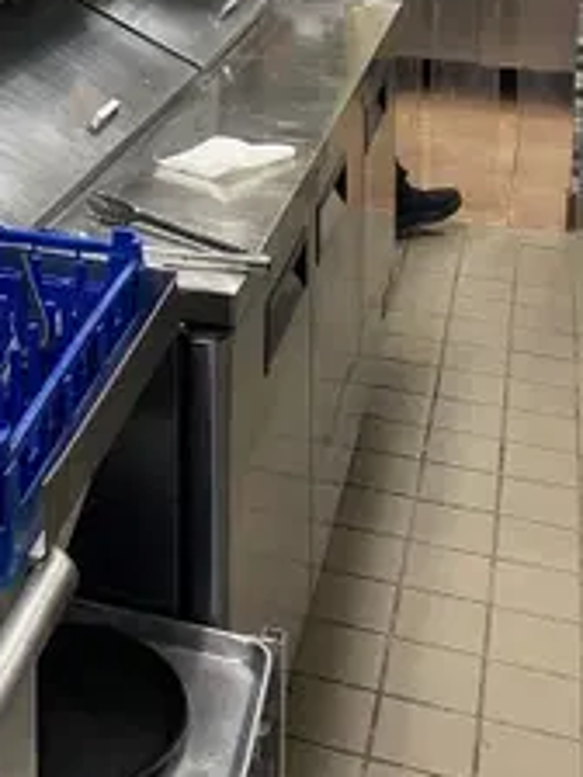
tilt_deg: -6.0
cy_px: -127
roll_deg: -0.7
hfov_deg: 22.8
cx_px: 14
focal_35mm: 62
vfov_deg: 27.8
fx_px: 1392
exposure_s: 1/60
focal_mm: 4.25
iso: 160
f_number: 1.8
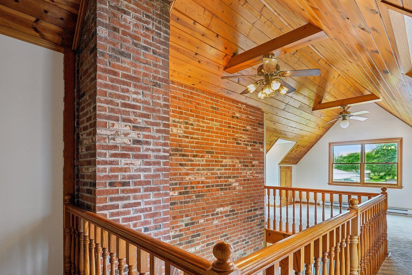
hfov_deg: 82.1
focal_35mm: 21
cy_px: 169
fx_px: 236
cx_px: 218
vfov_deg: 59.7
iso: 400
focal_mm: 16.5
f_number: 8
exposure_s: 1/13
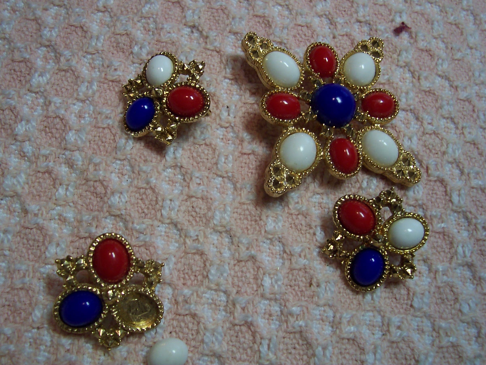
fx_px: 519
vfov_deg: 38.7
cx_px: 243
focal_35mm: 37
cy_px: 182
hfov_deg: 50.1
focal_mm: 5.6
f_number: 2.8
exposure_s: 1/60
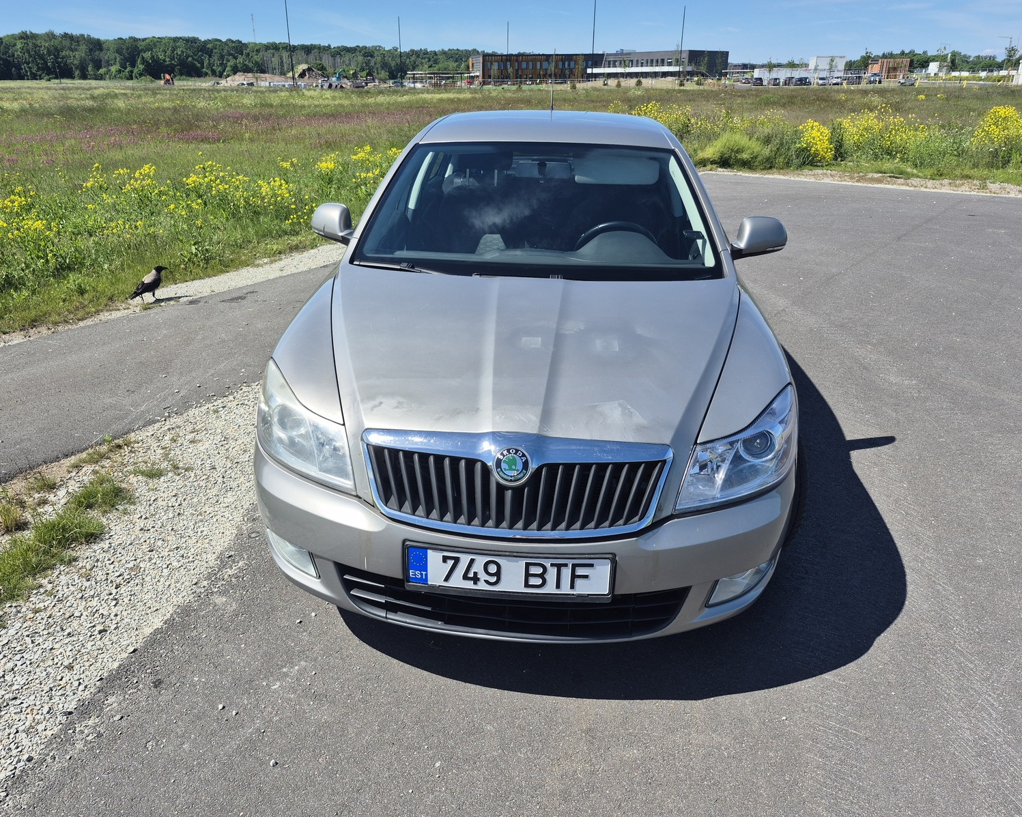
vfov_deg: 58.8
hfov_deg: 70.2
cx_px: 483
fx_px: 726
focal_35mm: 24
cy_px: 408
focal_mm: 5.4
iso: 25
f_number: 1.8
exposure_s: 1/1640
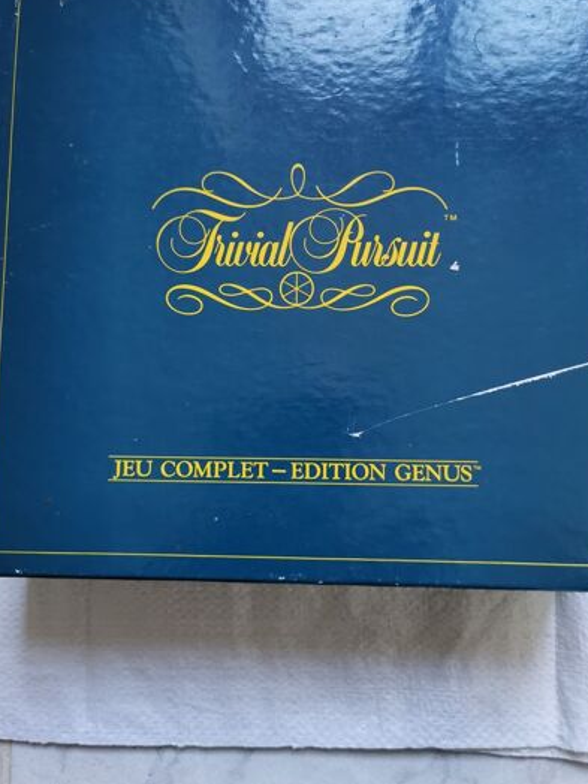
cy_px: 340
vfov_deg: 55.2
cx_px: 299
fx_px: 747
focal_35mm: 33
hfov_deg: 42.9
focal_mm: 5.56
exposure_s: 1/50
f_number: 1.6
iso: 160
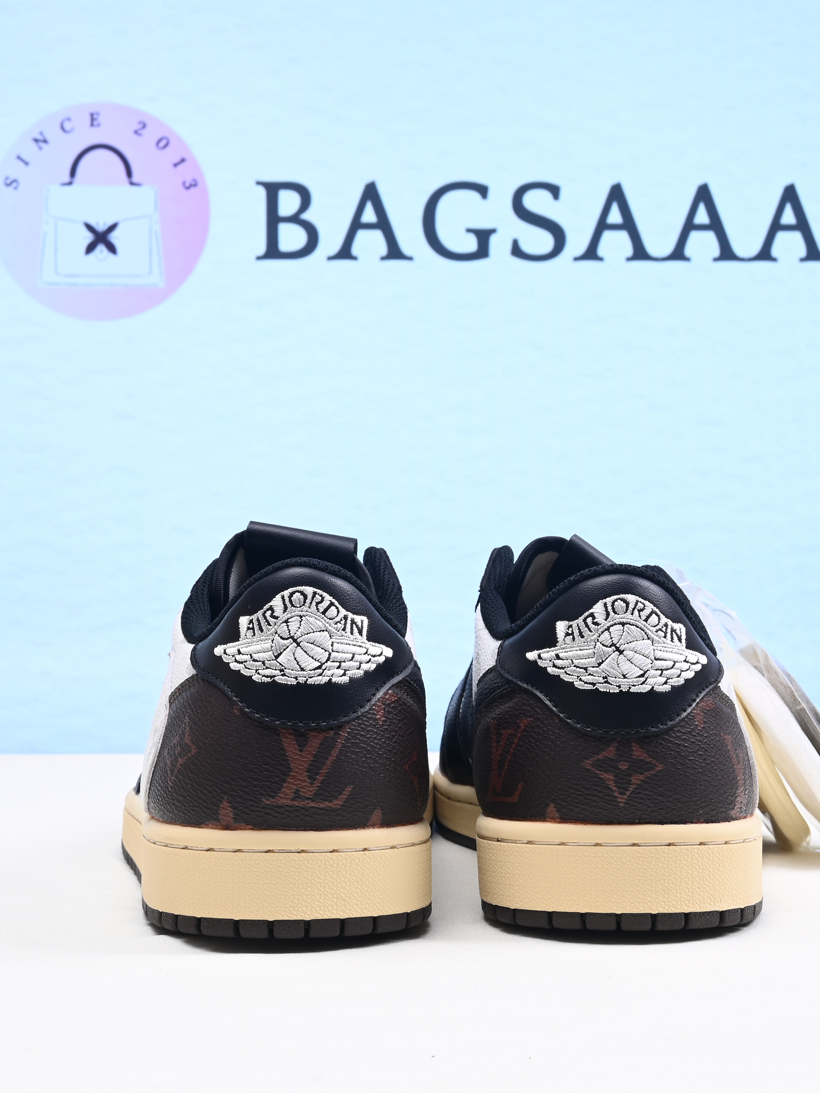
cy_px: 510
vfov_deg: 30.7
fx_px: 1990
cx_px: 442
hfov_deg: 23.3
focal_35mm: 63
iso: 100
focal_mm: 37
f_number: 16
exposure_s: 1/2
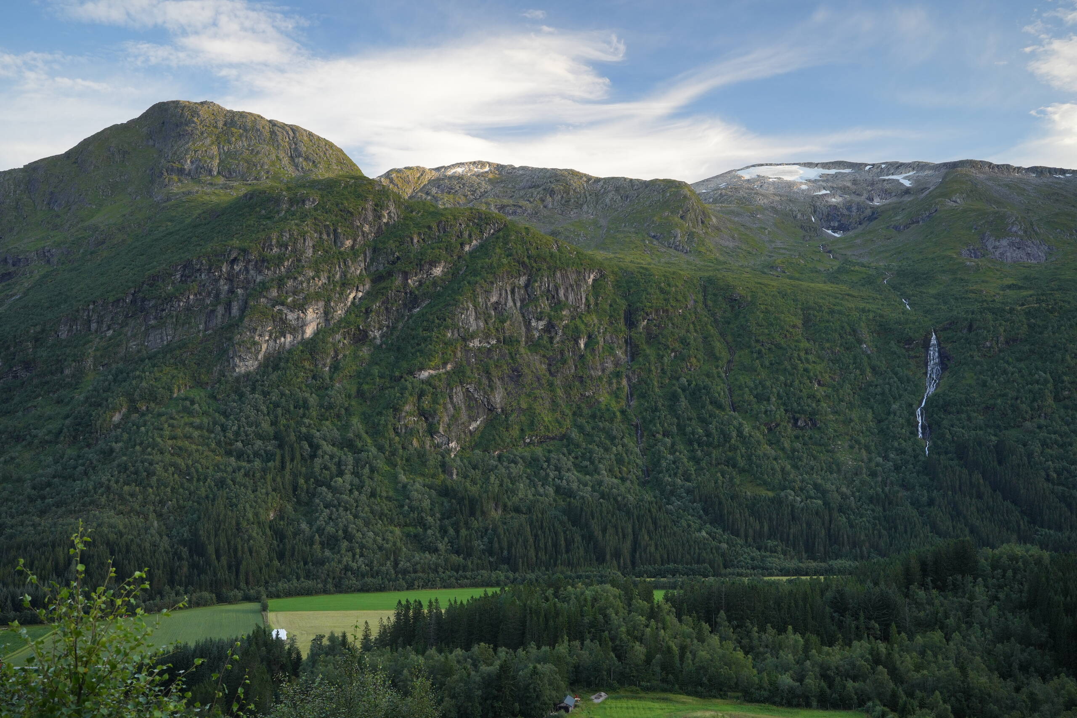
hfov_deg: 55.1
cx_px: 538
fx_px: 1032
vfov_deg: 38.4
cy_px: 359
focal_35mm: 34
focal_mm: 34.5
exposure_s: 1/250
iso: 640
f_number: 5.6
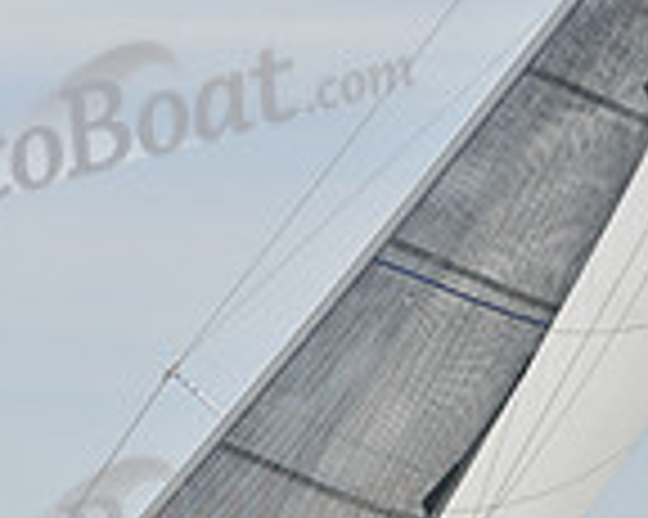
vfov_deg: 1.5
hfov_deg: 1.9
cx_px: -450
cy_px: 849
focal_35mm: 1021
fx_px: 19568
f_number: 8
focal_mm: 270
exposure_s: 1/1000
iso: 280
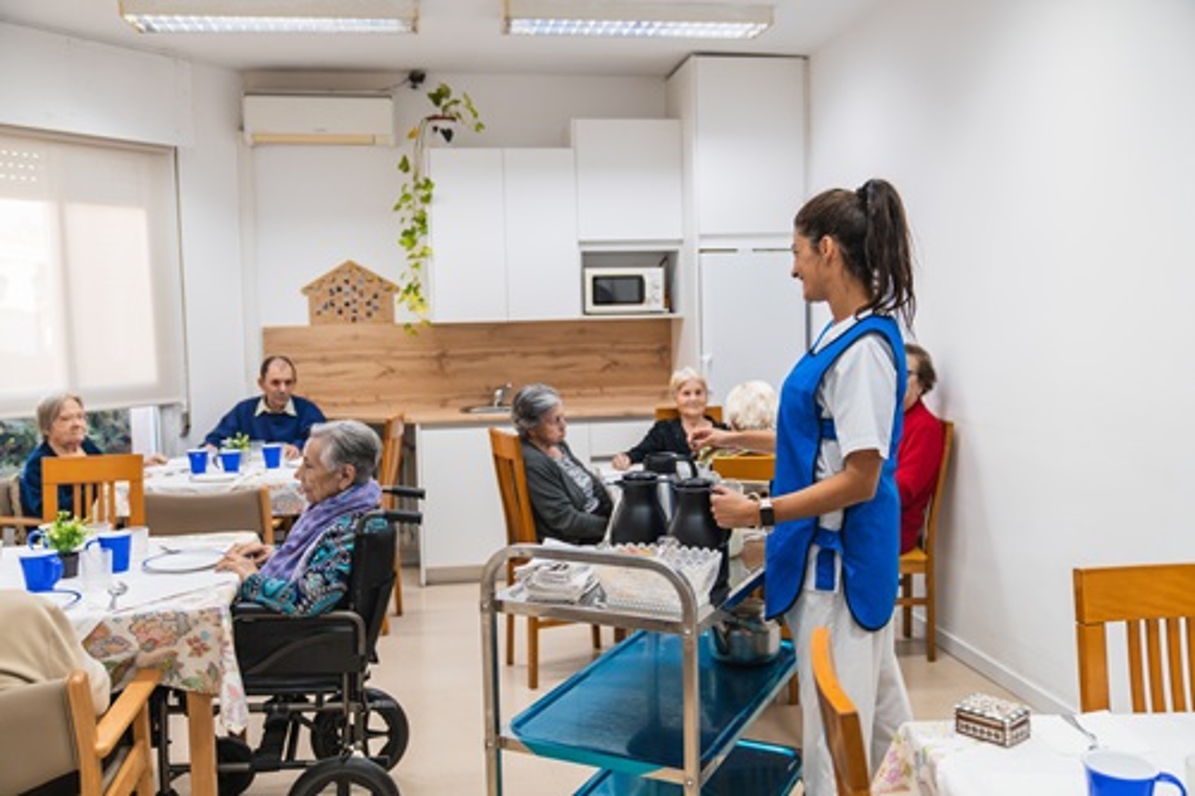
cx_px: 598
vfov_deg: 42.3
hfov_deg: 60.3
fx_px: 1029
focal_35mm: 31
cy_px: 398
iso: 1250
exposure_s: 1/250
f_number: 2.8
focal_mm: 31
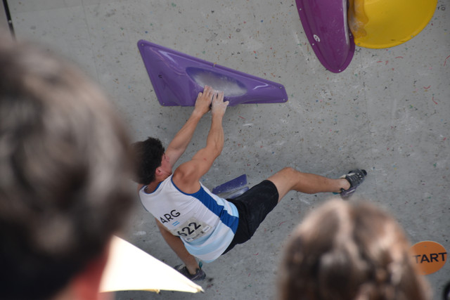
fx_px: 2100
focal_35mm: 168
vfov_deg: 8.2
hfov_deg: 12.2
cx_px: 225
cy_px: 150
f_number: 9
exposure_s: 1/320
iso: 200
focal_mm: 112
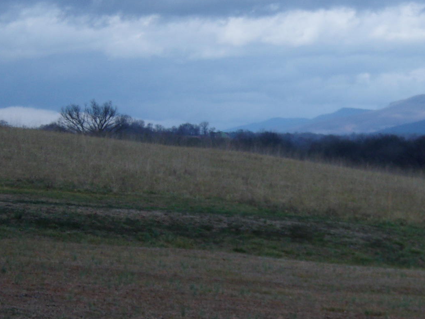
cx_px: 325
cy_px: 155
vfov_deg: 7.0
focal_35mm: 213
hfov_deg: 9.3
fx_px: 2616
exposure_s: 1/120
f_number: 6.6
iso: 80
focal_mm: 19.6
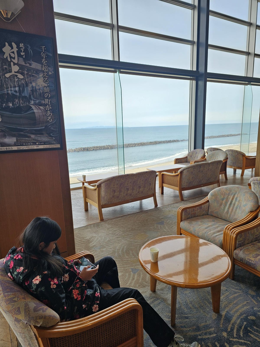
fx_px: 230
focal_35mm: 23
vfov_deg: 73.9
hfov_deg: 58.9
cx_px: 130
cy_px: 174
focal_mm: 6.3
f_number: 1.7
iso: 10
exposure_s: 1/147
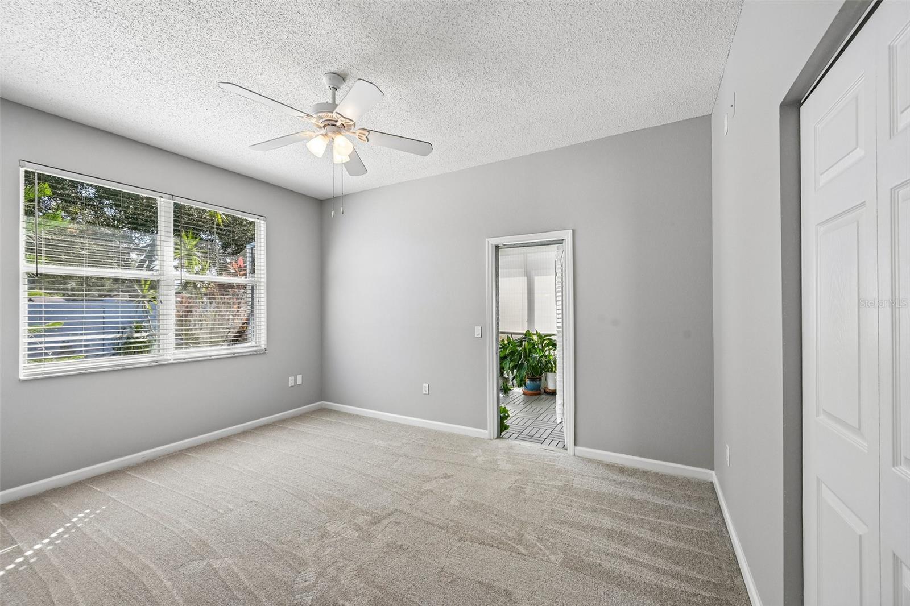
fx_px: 354
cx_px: 455
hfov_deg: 104.3
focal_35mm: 14
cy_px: 303
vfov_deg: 81.2
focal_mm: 14
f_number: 8
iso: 400
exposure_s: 1/160
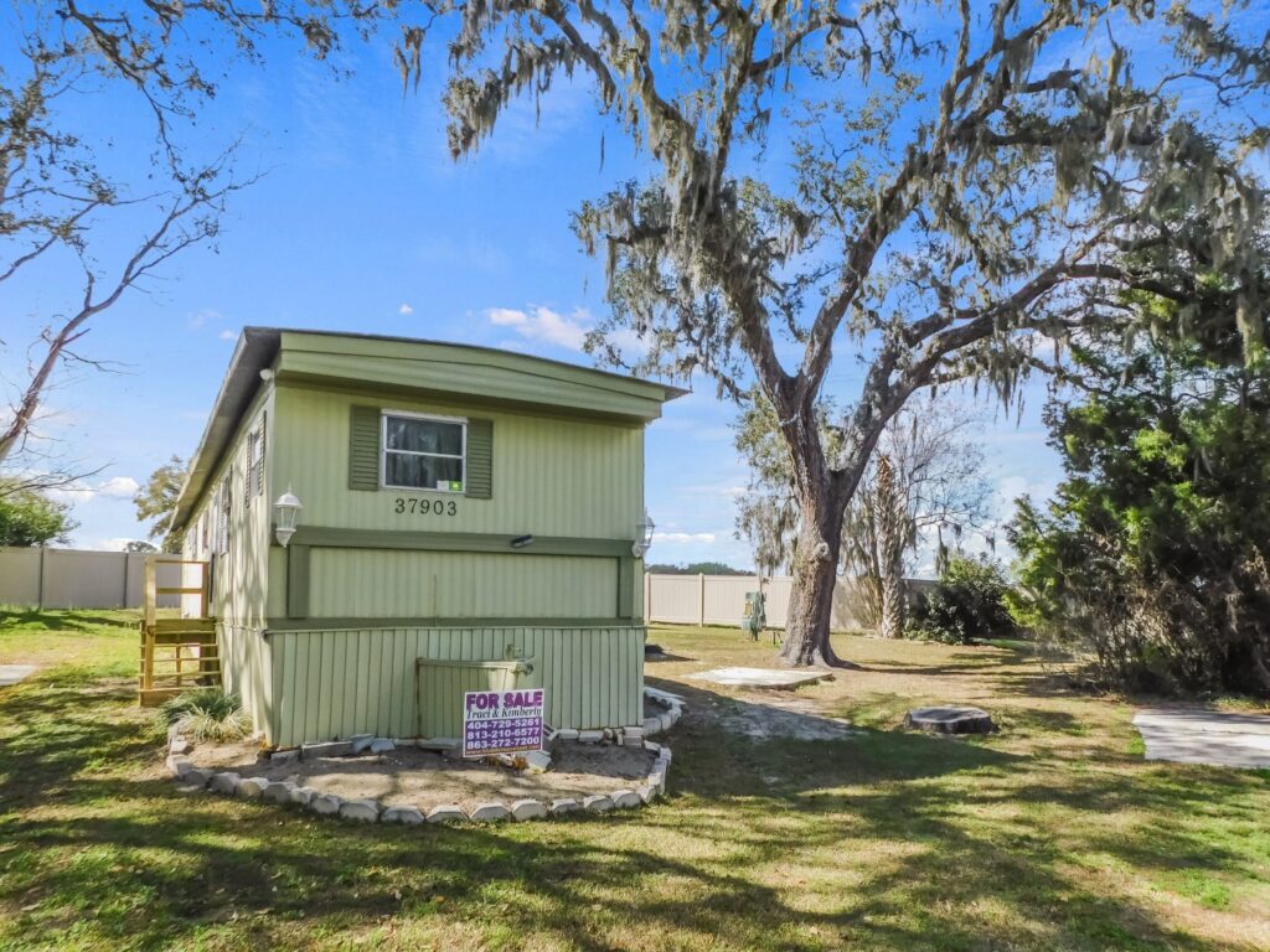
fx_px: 844
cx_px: 635
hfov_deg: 73.9
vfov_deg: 58.9
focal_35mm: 23
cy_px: 476
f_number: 3
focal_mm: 4
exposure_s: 1/800
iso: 125
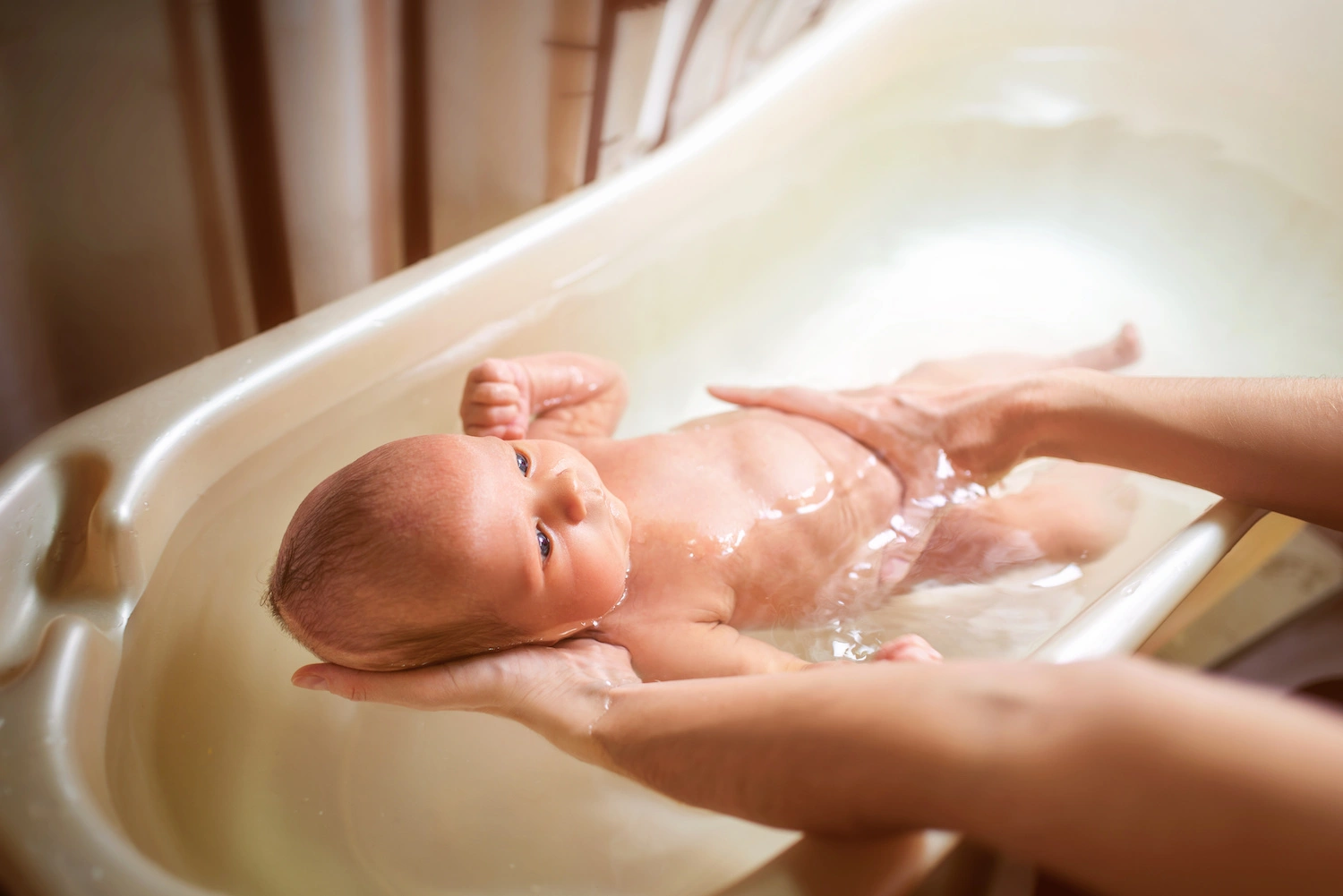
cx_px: 672
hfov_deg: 54.4
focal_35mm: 35
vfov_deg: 37.9
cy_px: 448
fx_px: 1306
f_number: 2
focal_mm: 35
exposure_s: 1/60
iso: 100
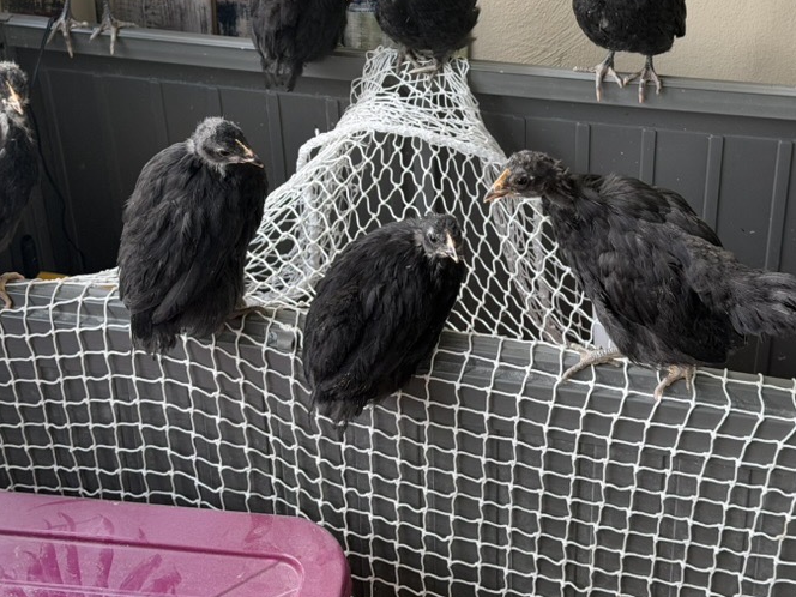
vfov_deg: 19.7
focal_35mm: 74
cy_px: 141
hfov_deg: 26.3
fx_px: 1702
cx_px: 360
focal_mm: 6.76
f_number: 1.78
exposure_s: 1/60
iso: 200
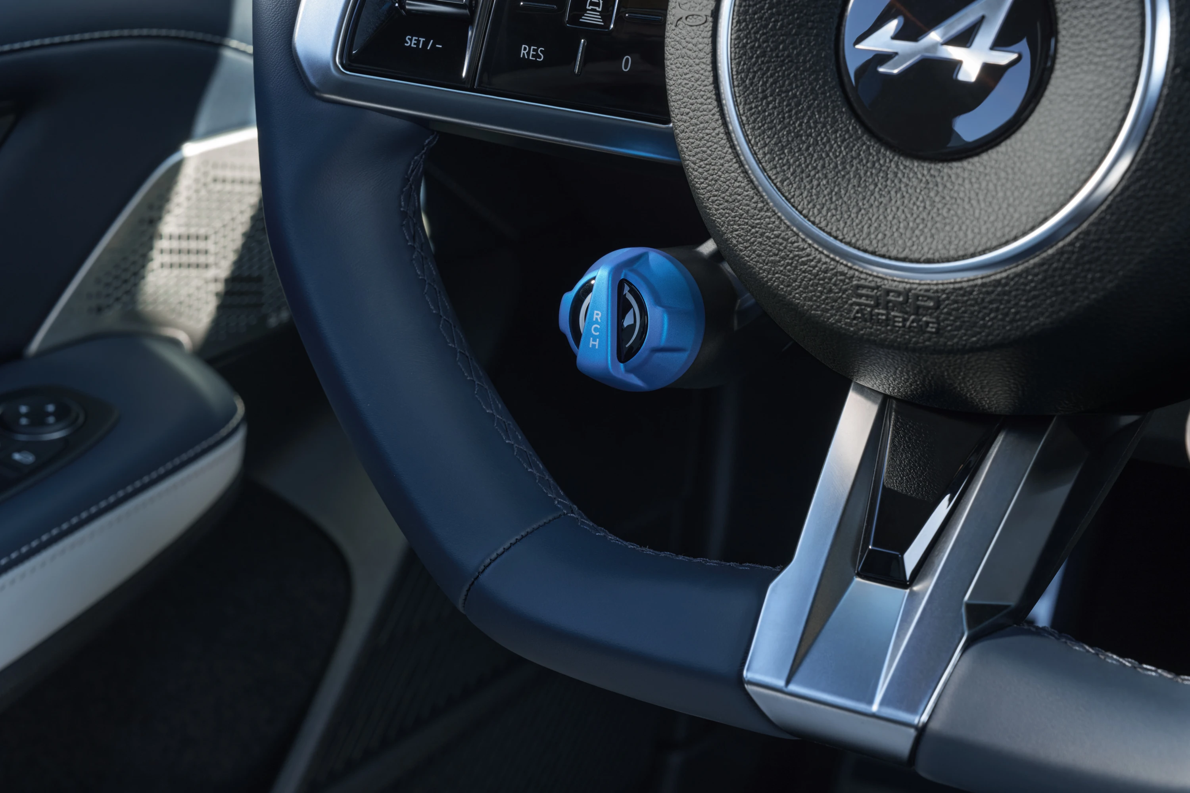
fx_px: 2313
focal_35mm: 70
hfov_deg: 28.8
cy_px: 396
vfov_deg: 19.5
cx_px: 595
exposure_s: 1/25
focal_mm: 70
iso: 250
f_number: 11
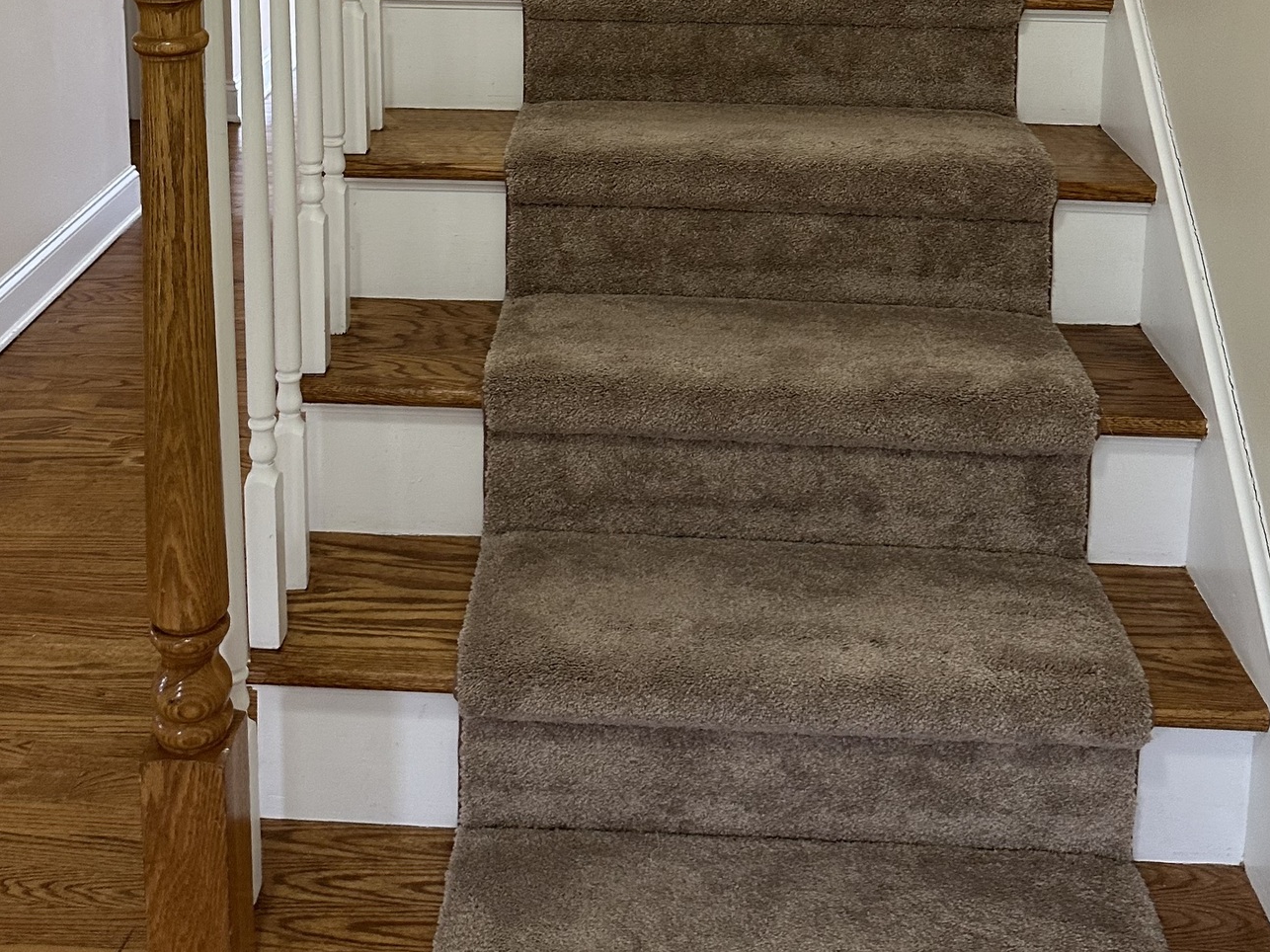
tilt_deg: -8.0
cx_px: 568
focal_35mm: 43
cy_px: -72
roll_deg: -0.4
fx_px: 1577
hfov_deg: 43.8
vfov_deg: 30.4
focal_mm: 6.86
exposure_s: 1/60
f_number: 1.78
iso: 250
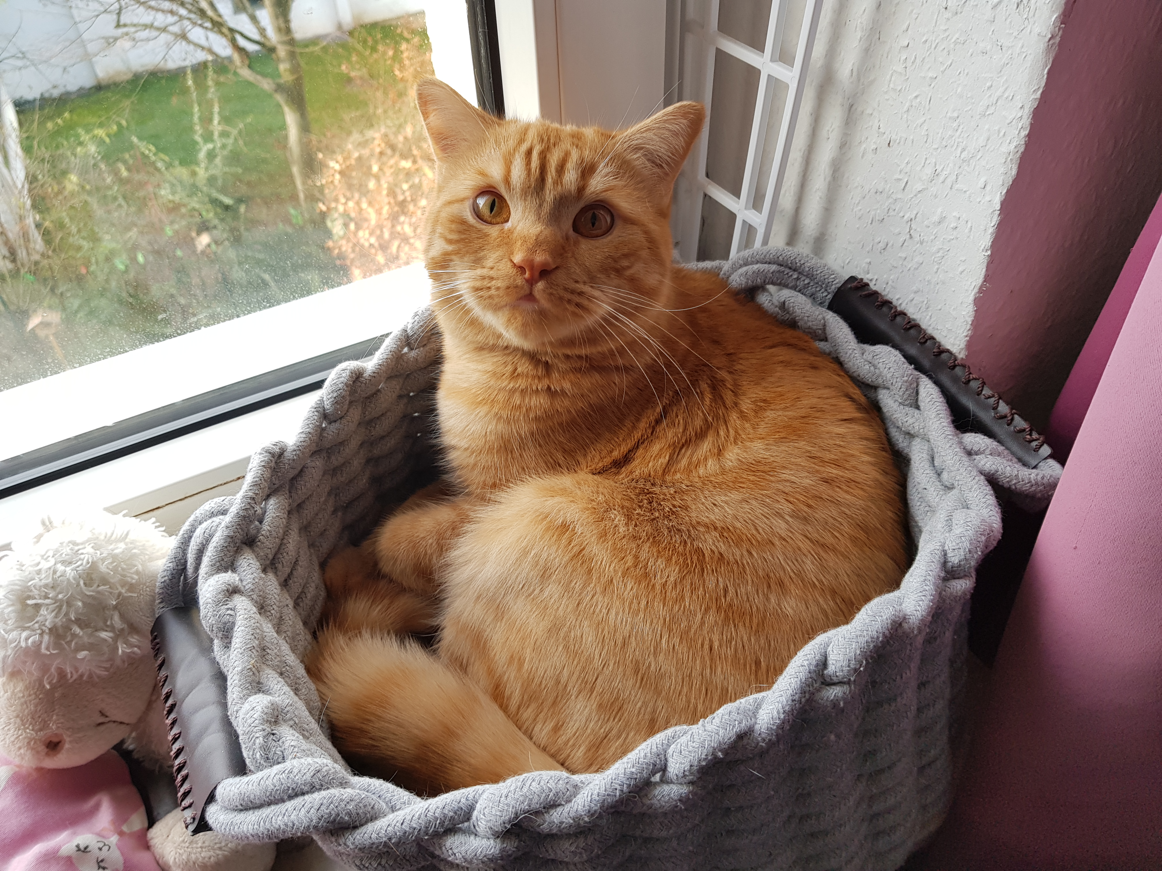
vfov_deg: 53.1
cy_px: 436
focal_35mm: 26
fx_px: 873
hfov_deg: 67.3
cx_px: 581
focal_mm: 4.2
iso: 64
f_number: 1.7
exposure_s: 1/120
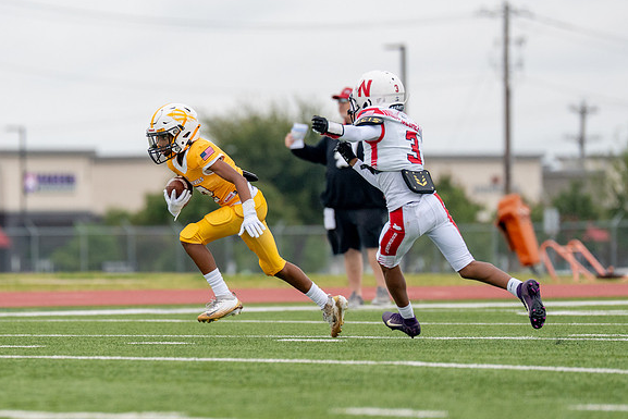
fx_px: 7328
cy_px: 212
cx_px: 199
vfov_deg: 3.3
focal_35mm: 420
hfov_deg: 4.9
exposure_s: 1/2000
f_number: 2.8
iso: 400
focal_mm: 200
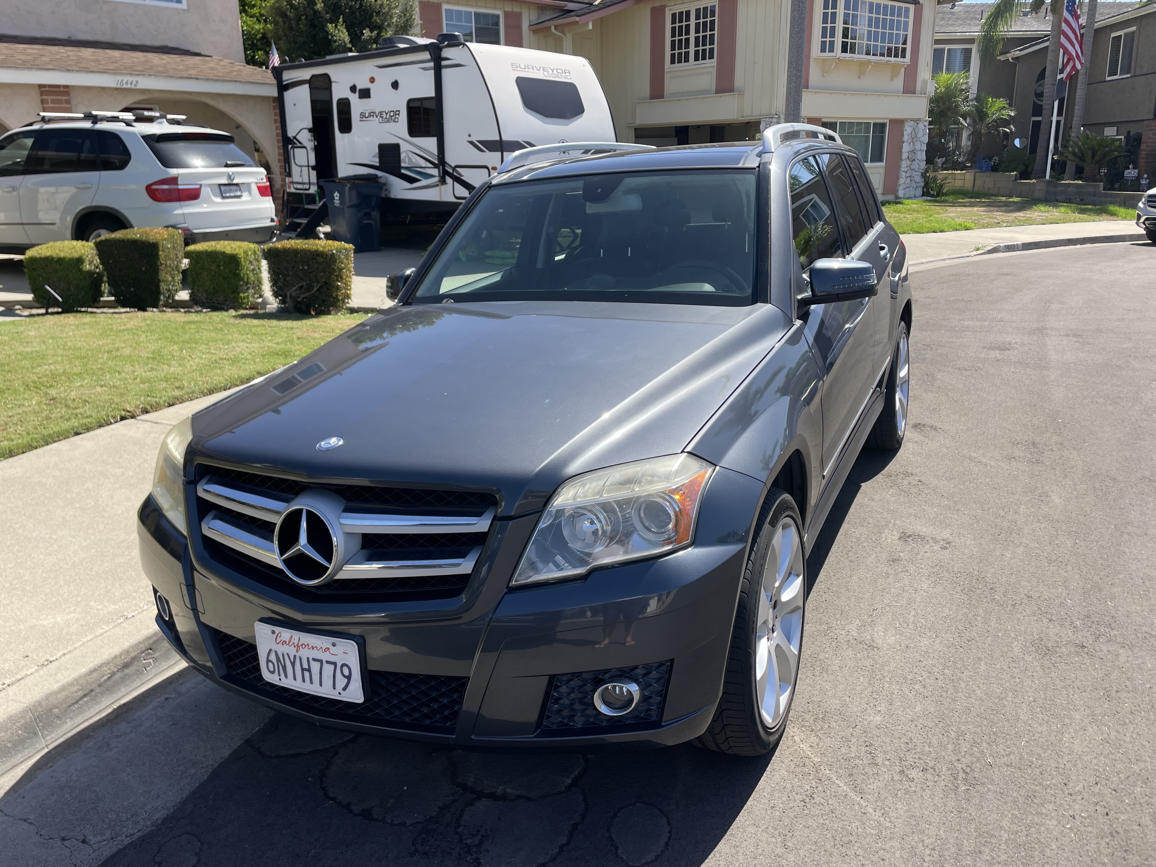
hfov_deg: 67.3
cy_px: 434
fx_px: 868
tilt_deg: -16.7
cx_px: 578
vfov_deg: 53.1
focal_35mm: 26
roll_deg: +0.8
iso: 32
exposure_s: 1/1949
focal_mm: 4.2
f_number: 1.6
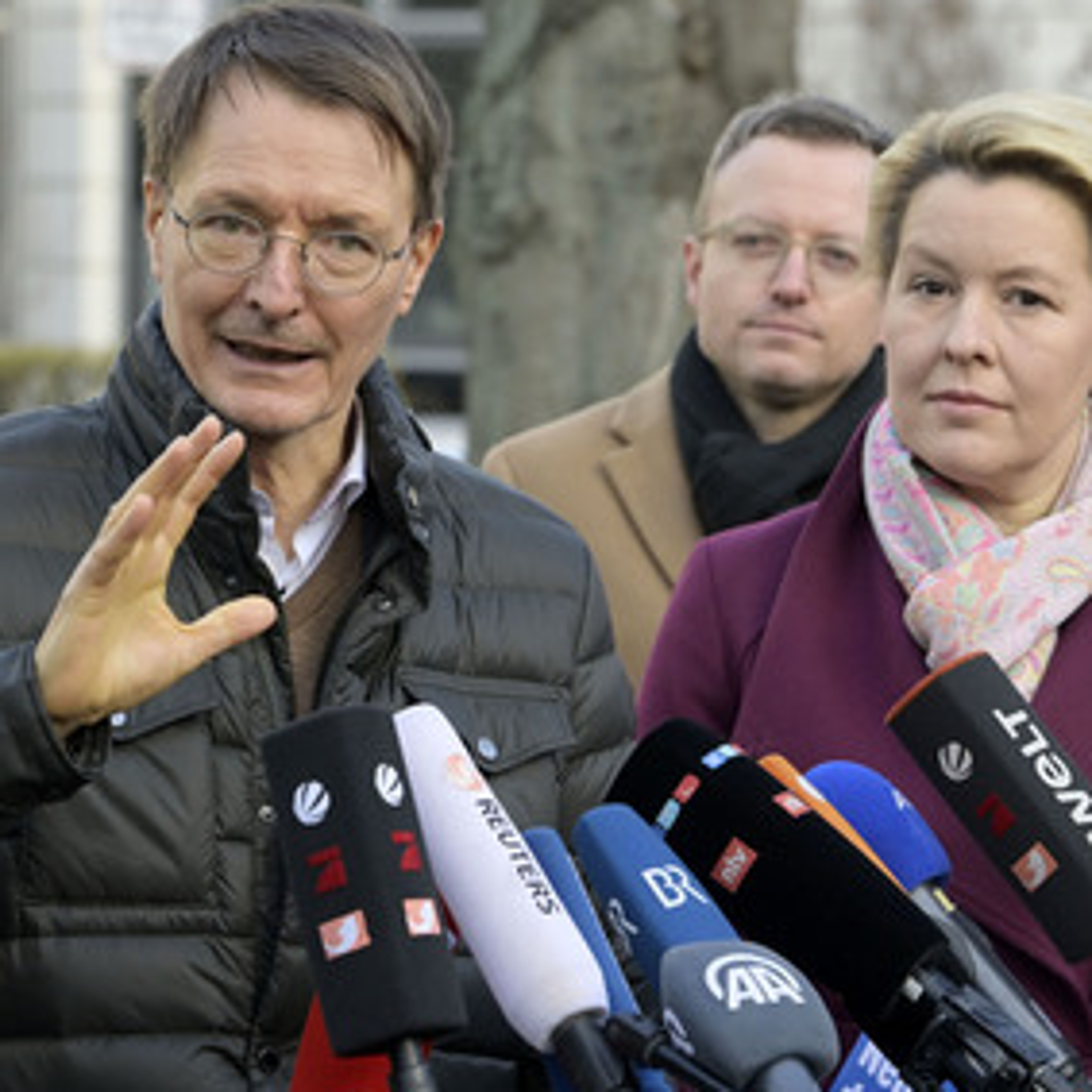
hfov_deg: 8.6
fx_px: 7245
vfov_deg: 8.6
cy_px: 544
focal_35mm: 203
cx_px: 546
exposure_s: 1/400
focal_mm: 150
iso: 2000
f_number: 7.1
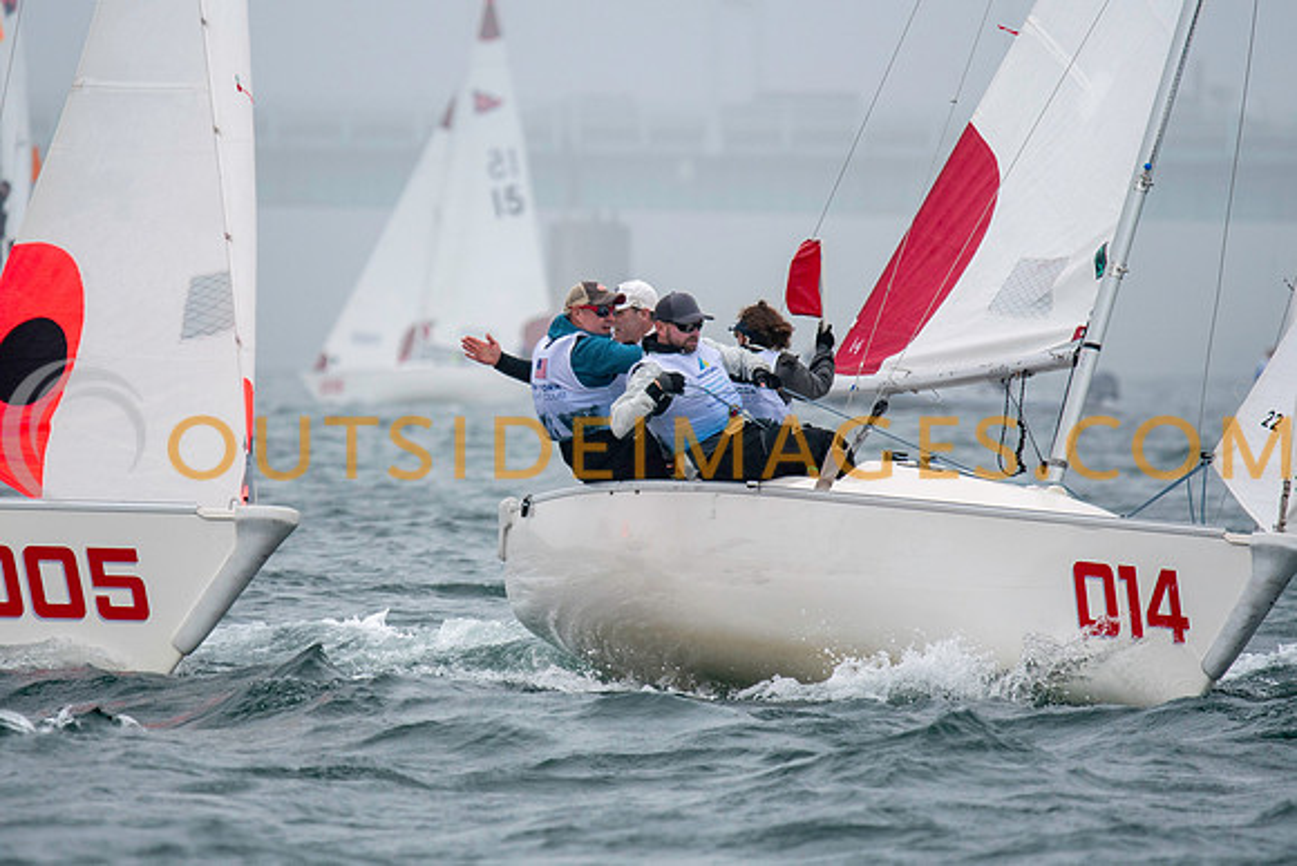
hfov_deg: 3.9
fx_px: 19194
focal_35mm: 533
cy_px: 363
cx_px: 544
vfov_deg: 2.6
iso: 250
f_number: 4
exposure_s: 1/3200
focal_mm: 300
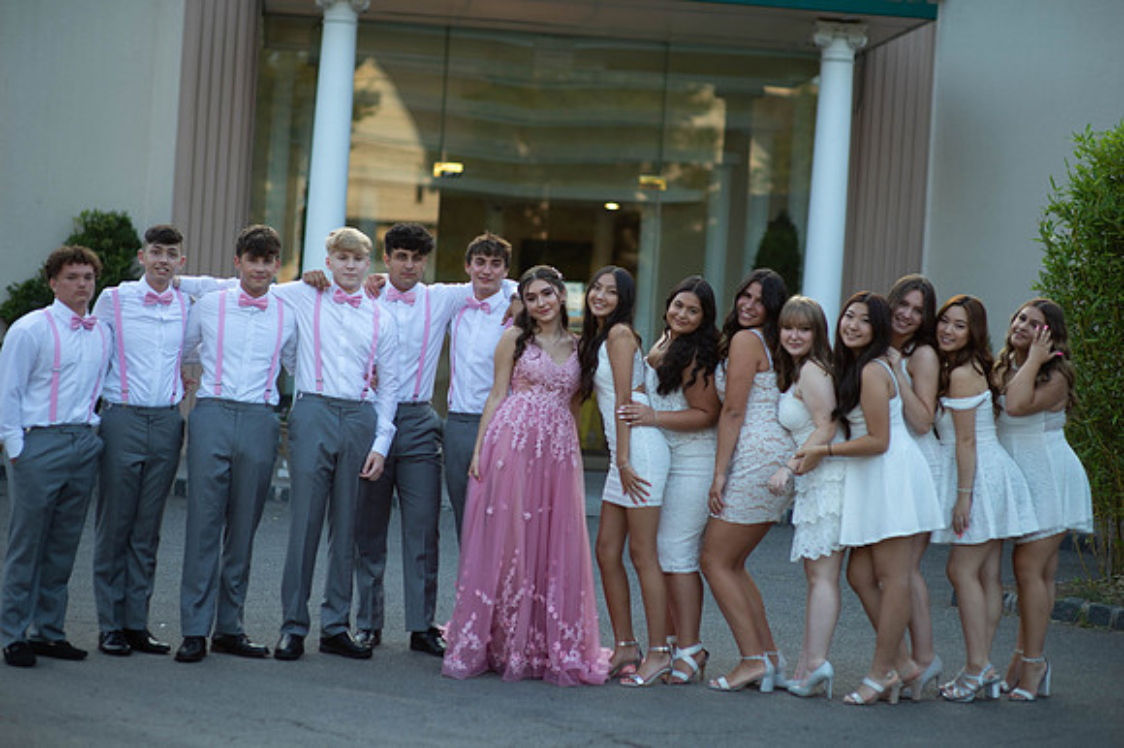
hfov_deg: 23.9
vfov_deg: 16.1
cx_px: 562
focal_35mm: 85
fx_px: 2652
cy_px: 374
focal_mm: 85
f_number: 2
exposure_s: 1/1000
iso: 250
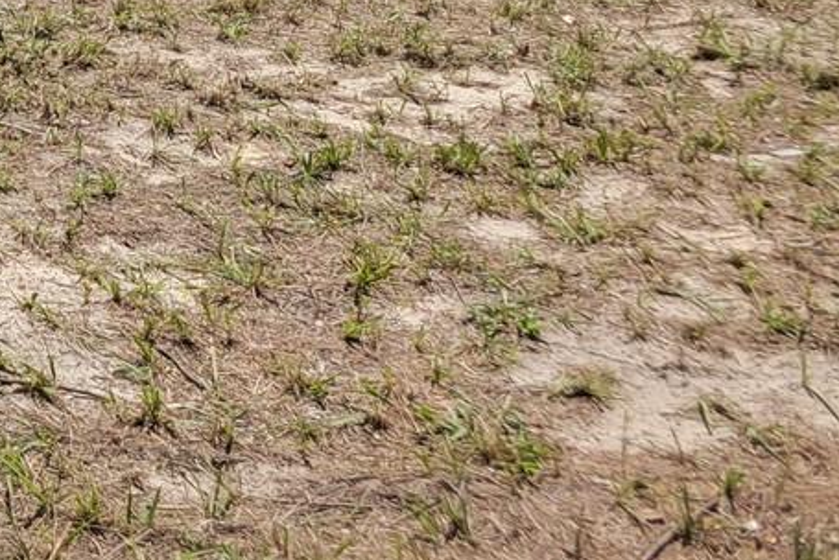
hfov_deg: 18.0
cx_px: -573
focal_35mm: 95
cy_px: -532
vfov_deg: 12.7
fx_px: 2215
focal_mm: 5.4
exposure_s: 1/2027
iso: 40
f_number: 1.8
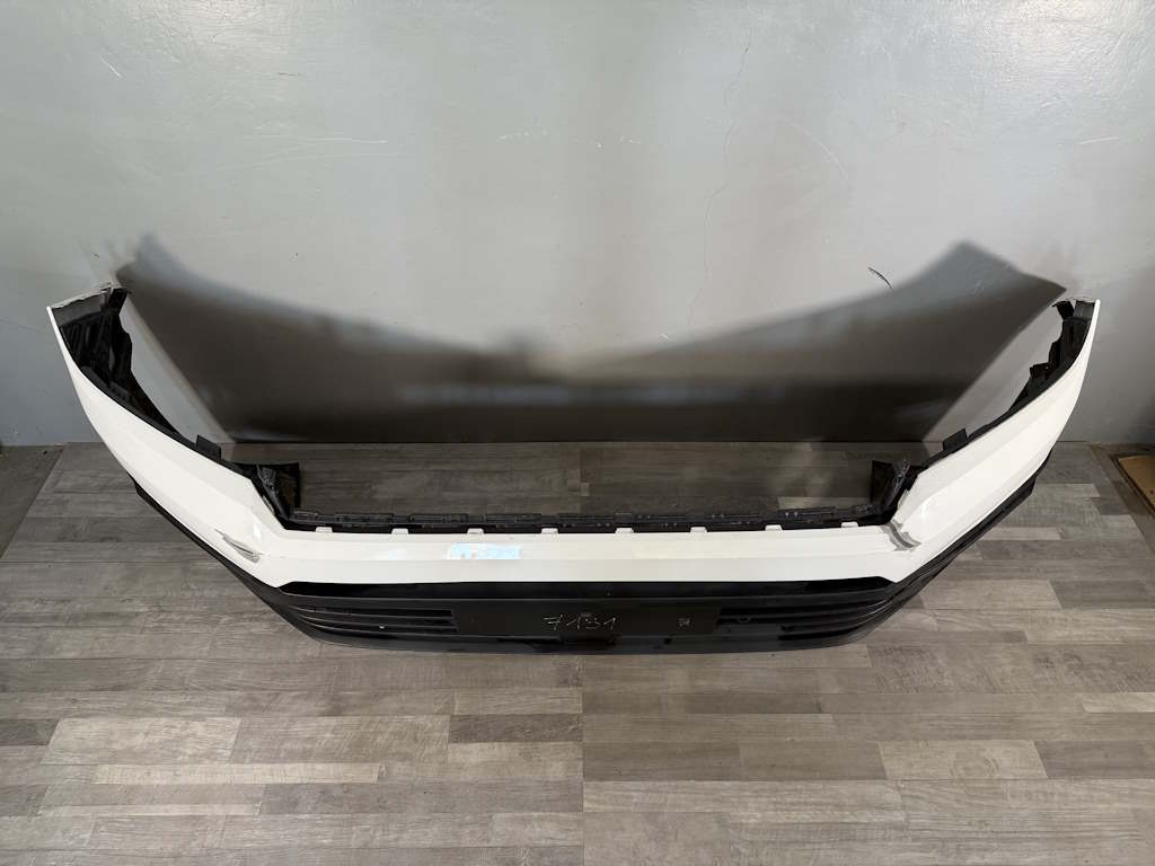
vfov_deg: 56.8
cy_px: 433
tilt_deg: -44.8
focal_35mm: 24
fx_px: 801
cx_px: 578
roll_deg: -0.6
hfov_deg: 71.6
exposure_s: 1/97
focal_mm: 6.76
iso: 200
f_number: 1.78
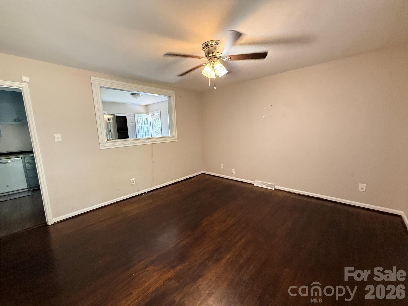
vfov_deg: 85.7
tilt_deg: -8.0
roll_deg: +1.8
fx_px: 165
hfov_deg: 102.1
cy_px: 153
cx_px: 204
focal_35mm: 14
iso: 640
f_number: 2.2
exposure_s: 1/120
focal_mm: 2.22
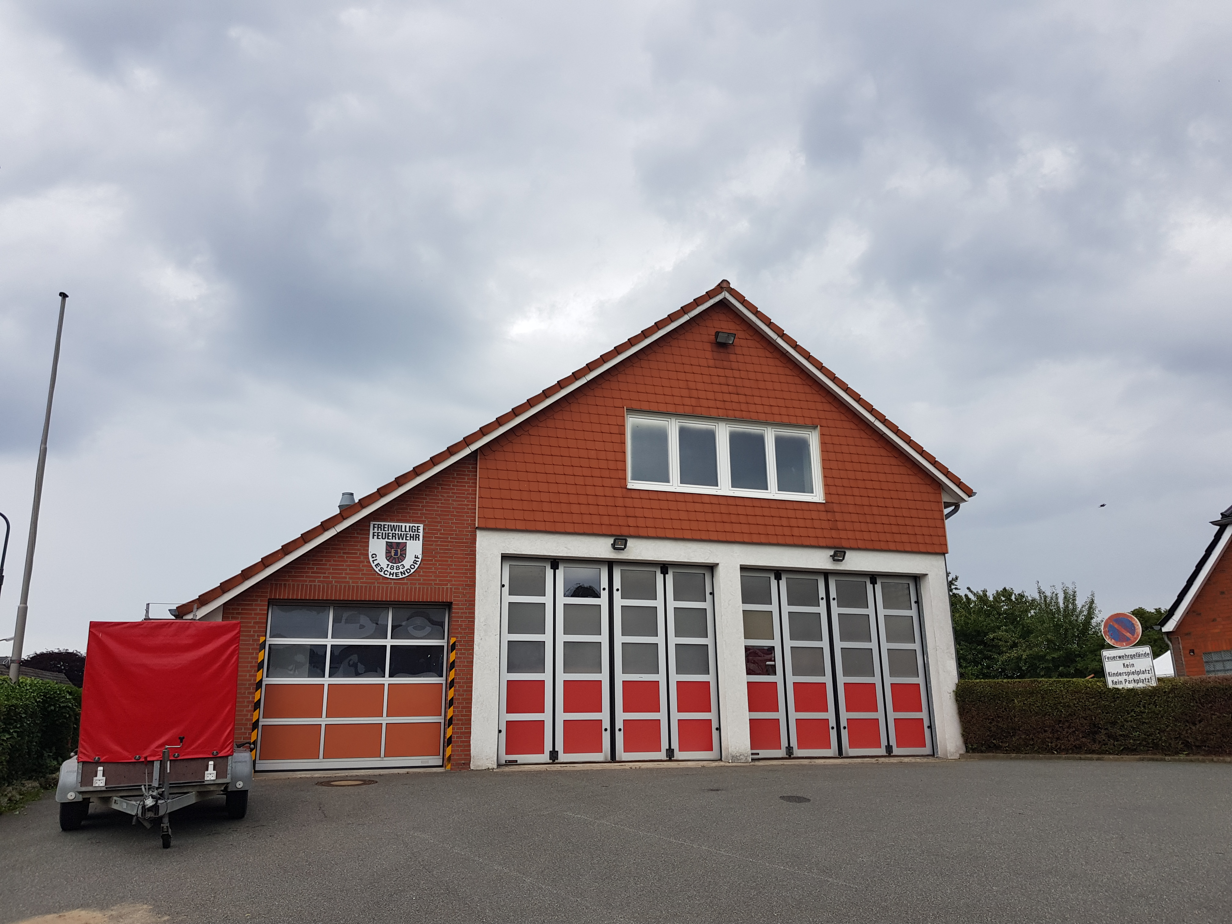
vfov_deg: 53.1
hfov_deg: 67.3
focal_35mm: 26
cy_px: 462
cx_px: 616
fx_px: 925
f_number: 1.7
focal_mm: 4.2
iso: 40
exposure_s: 1/514
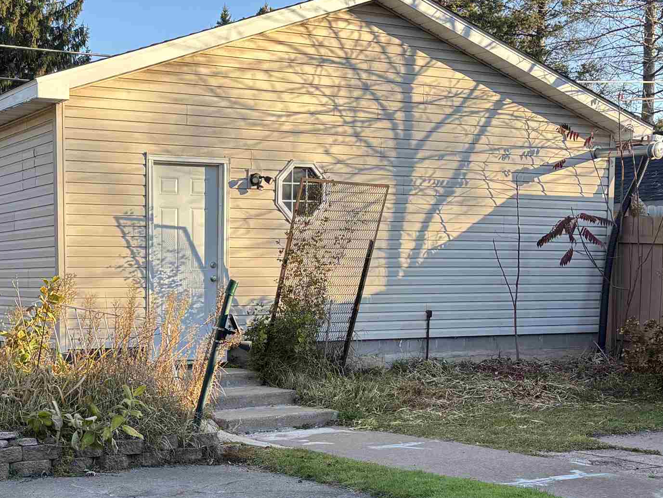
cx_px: 146
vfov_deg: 24.9
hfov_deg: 32.4
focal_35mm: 58
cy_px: 388
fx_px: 1111
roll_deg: +0.1
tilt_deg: -5.9
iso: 50
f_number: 1.6
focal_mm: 5.96
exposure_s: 1/581
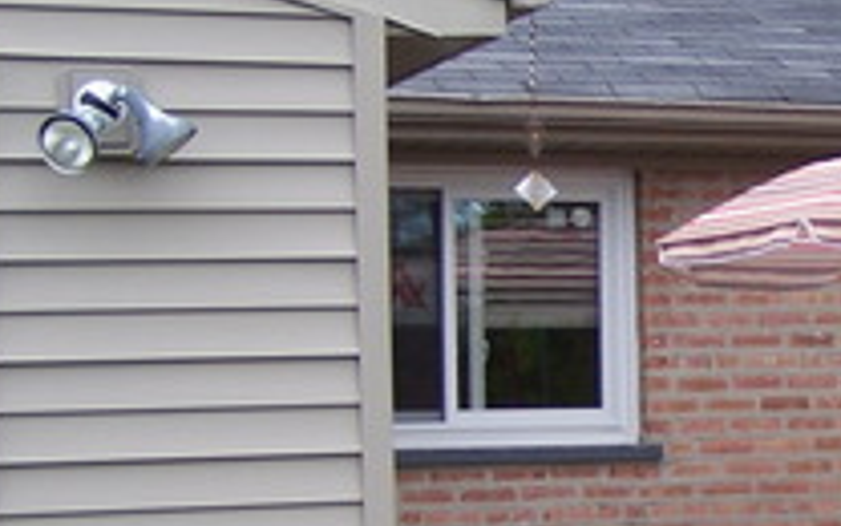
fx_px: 2842
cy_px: 441
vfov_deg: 10.5
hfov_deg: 16.1
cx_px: 1047
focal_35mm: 124
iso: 80
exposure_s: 1/400
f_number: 2.8
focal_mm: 6.3
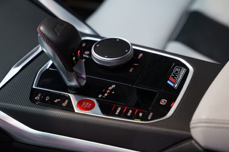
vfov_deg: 14.7
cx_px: 102
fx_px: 591
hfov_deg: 21.9
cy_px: 74
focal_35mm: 93
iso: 2000
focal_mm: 70
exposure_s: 1/80
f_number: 2.8
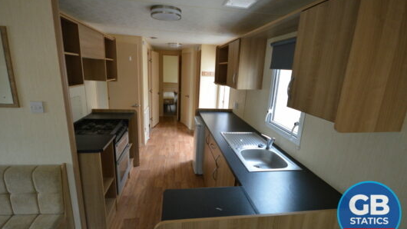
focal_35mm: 16
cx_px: 200
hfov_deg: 99.4
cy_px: 115
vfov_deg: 67.1
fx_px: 173
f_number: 4
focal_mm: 10
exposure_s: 1/60
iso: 720
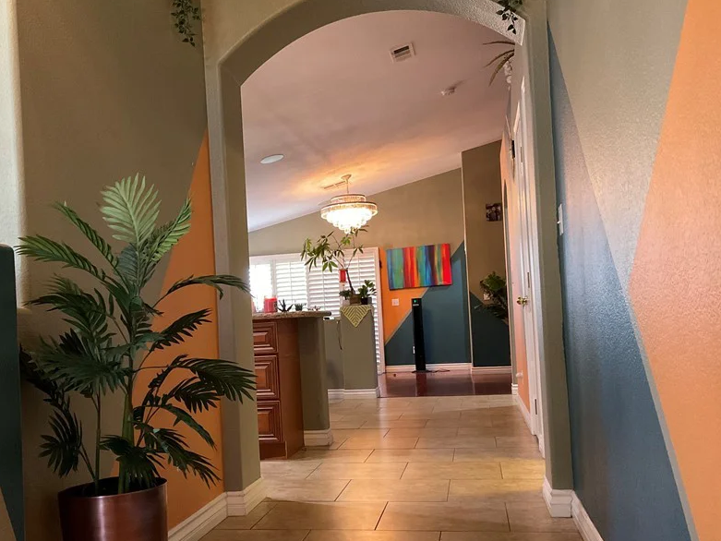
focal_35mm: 38
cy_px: 317
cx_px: 280
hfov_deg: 48.6
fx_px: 792
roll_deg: +2.8
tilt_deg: +1.0
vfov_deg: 37.6
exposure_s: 1/40
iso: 200
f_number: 1.8
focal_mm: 3
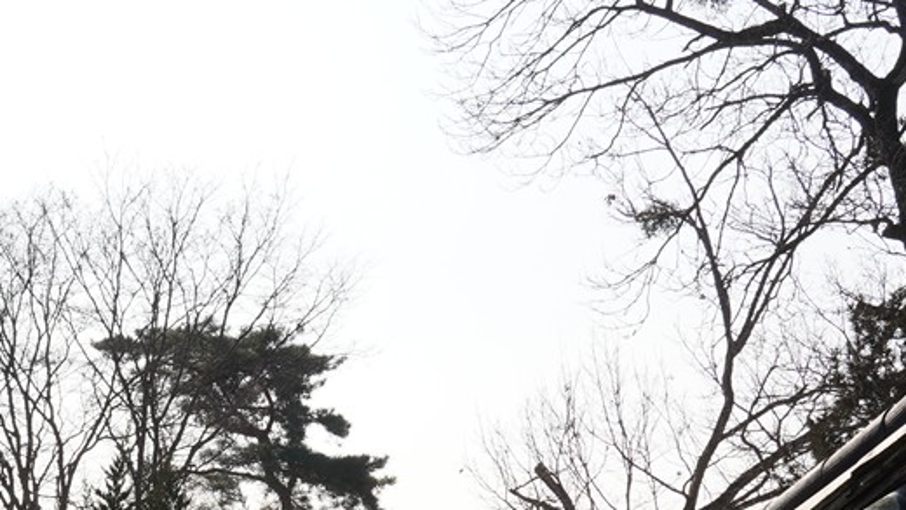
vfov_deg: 8.0
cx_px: -383
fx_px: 3485
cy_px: 1037
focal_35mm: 145
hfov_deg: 14.0
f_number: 16
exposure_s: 1/100
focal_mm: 36
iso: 160
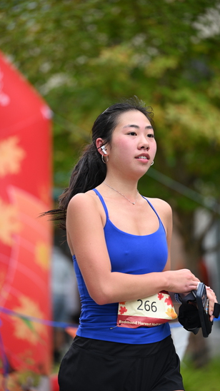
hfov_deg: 8.5
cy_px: 196
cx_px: 106
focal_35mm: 142
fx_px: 1474
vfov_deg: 15.1
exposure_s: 1/2000
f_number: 2.8
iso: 640
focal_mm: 135
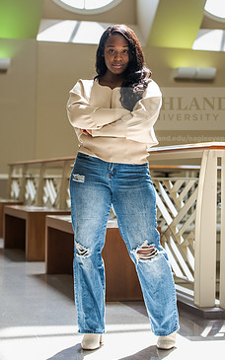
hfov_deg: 14.8
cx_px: 101
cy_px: 149
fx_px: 864
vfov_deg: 23.5
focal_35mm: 88
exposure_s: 1/200
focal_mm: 70
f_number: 3.5
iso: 640
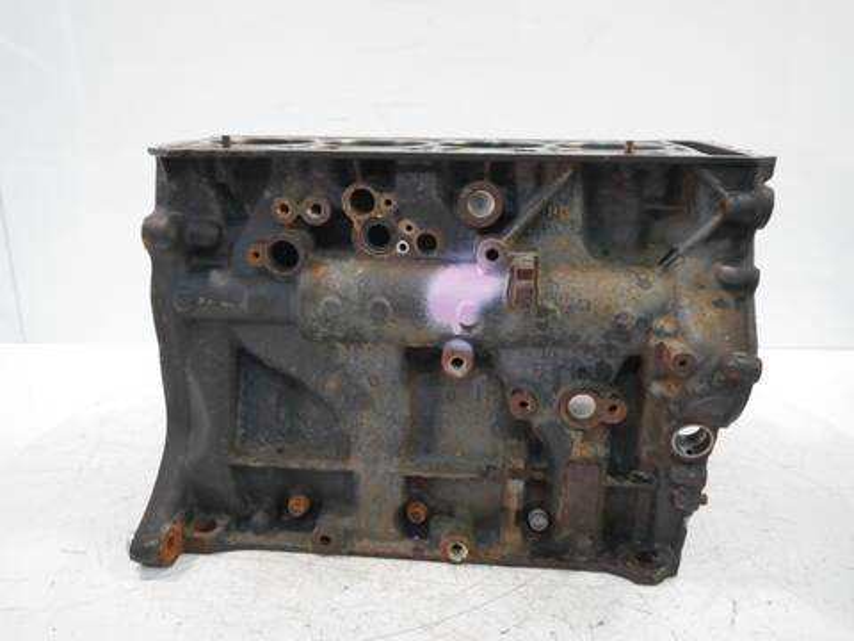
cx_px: 427
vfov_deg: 46.8
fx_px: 740
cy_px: 320
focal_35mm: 30
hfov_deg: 60.0
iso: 2000
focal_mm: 15
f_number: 3.6
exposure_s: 1/125
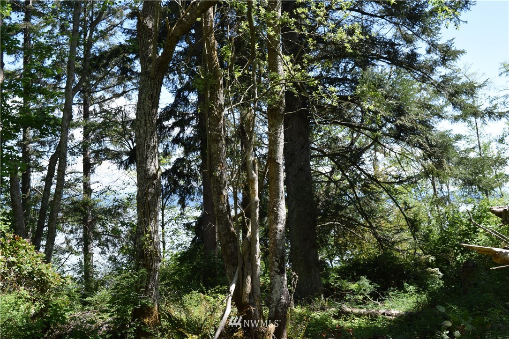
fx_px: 679
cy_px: 170
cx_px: 254
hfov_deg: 41.1
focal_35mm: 48
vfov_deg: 28.1
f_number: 8
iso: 220
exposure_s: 1/250
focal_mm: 32
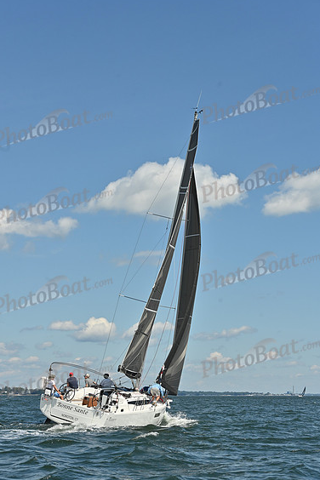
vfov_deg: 28.1
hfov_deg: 18.9
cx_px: 157
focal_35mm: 72
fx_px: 960
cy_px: 237
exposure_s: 1/1250
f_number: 8
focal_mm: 70
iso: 250
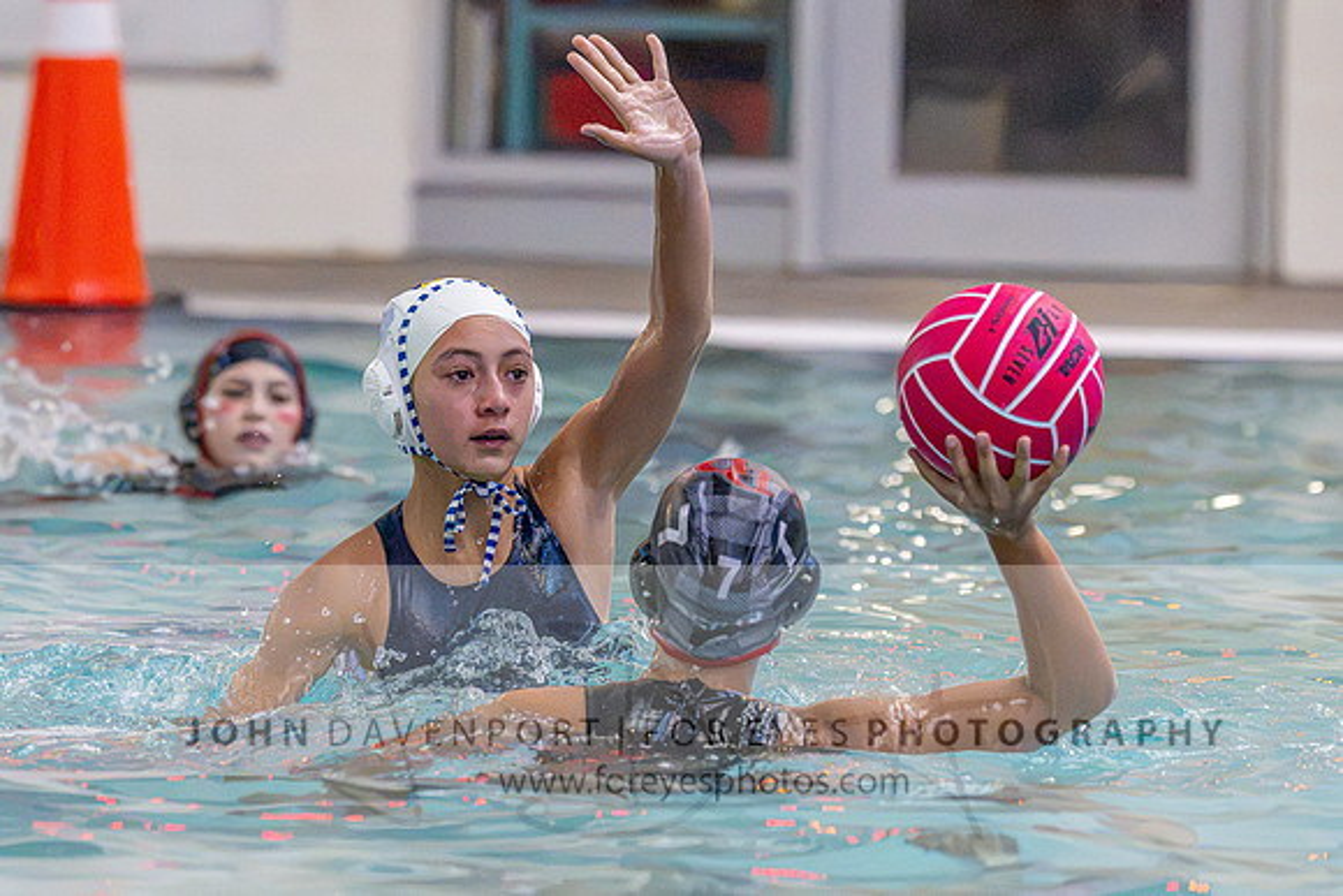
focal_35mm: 367
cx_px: 382
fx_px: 13704
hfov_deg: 5.6
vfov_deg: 3.7
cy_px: 234
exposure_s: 1/1000
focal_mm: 200
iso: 25600
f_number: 4
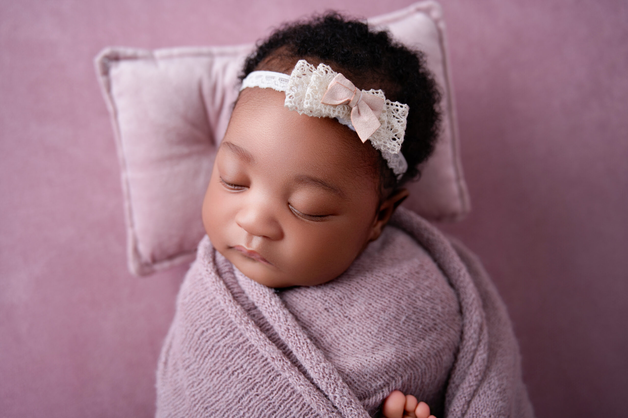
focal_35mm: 45
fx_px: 784
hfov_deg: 43.6
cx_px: 314
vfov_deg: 29.8
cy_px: 209
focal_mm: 45
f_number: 4
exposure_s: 1/125
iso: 100
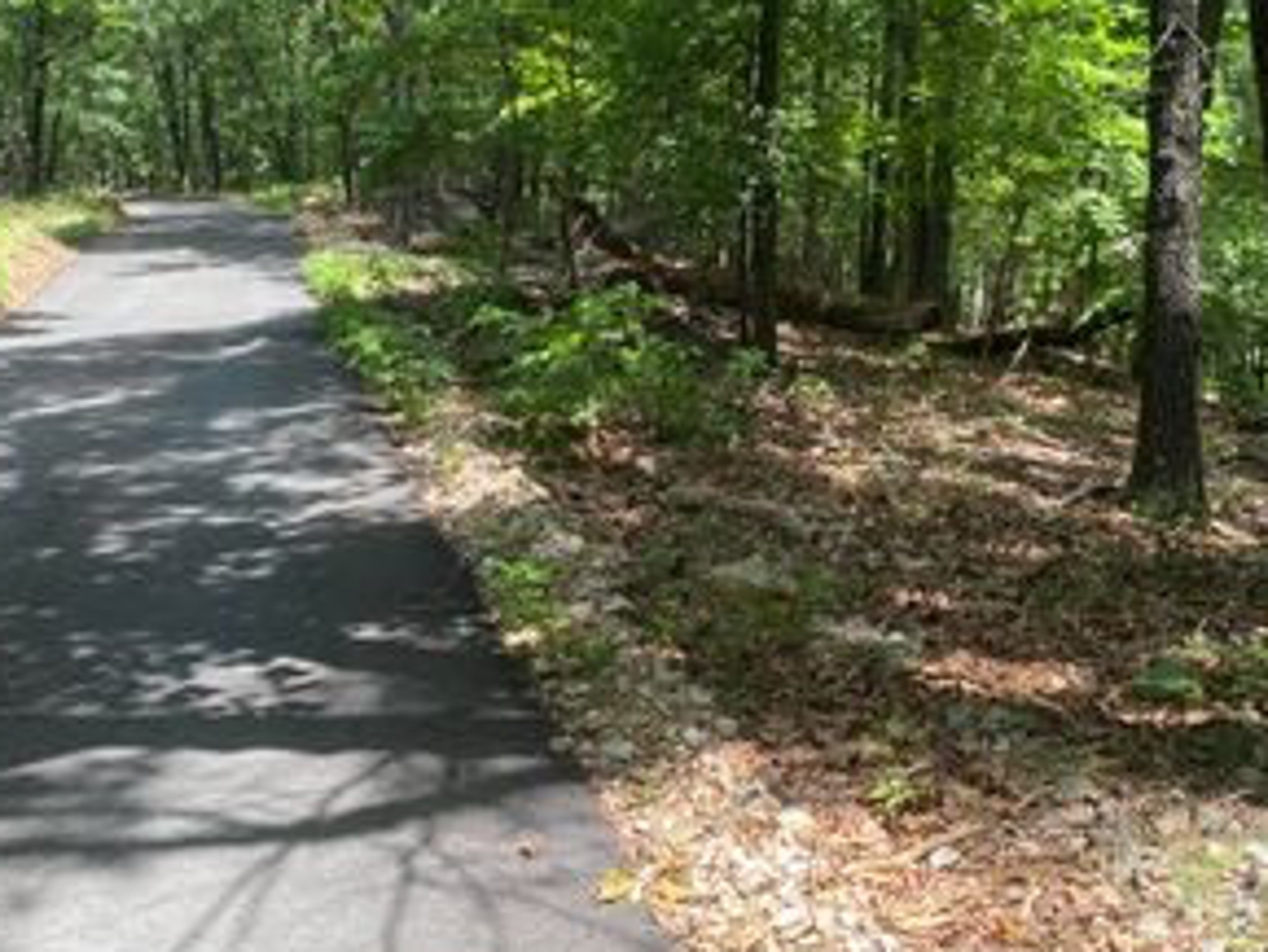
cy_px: 287
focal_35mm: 45
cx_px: 684
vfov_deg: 31.8
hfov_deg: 42.0
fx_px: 1649
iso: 32
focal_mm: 4.25
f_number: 1.8
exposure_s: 1/293
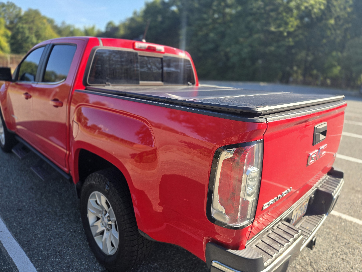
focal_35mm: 23
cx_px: 181
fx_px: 241
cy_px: 136
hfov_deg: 73.9
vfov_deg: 58.9
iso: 80
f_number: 1.8
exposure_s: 1/1695
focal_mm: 5.4
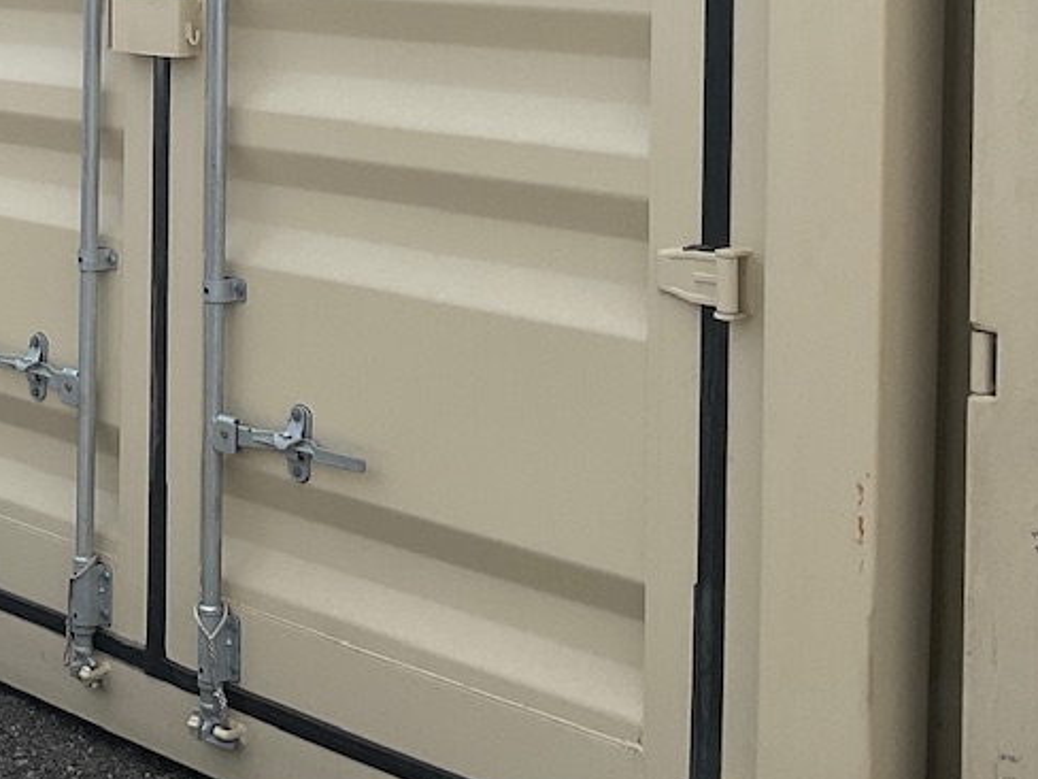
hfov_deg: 24.3
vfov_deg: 18.7
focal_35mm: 76
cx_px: -40
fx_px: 2279
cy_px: -57
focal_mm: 3
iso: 16
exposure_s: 1/2538
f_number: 1.8
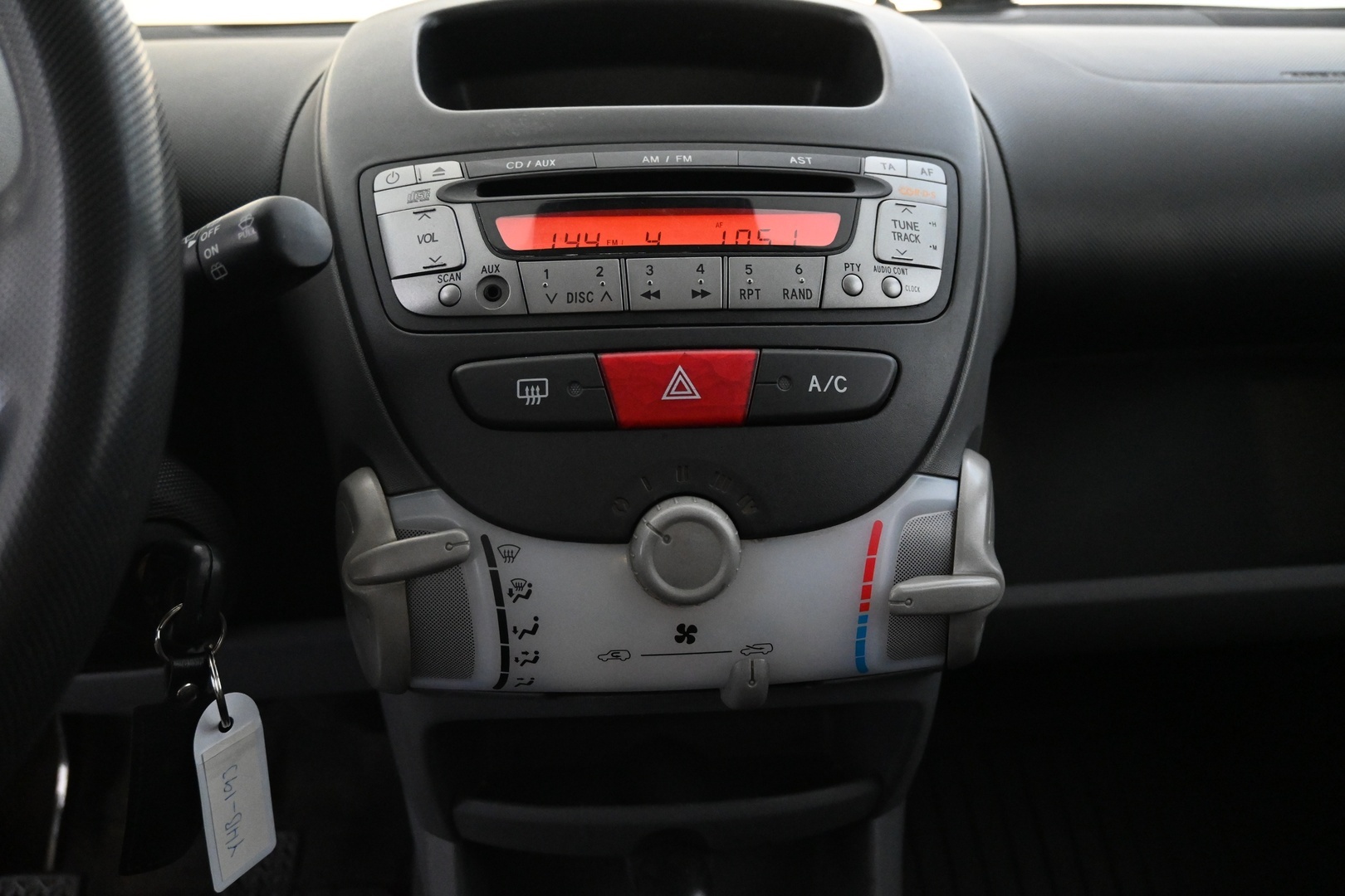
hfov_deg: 63.2
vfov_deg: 44.6
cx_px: 672
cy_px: 448
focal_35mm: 29
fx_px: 1093
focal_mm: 19.5
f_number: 3.8
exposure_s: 1/30
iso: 4500
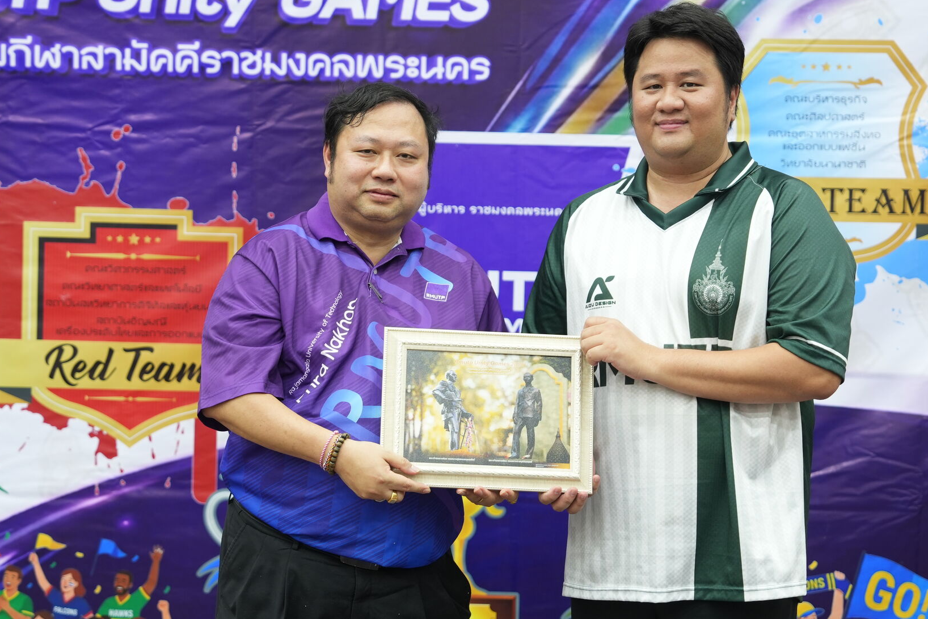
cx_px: 484
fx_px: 2758
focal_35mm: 107
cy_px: 351
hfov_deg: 19.1
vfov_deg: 12.8
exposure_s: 1/50
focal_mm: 70
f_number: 2.8
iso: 400
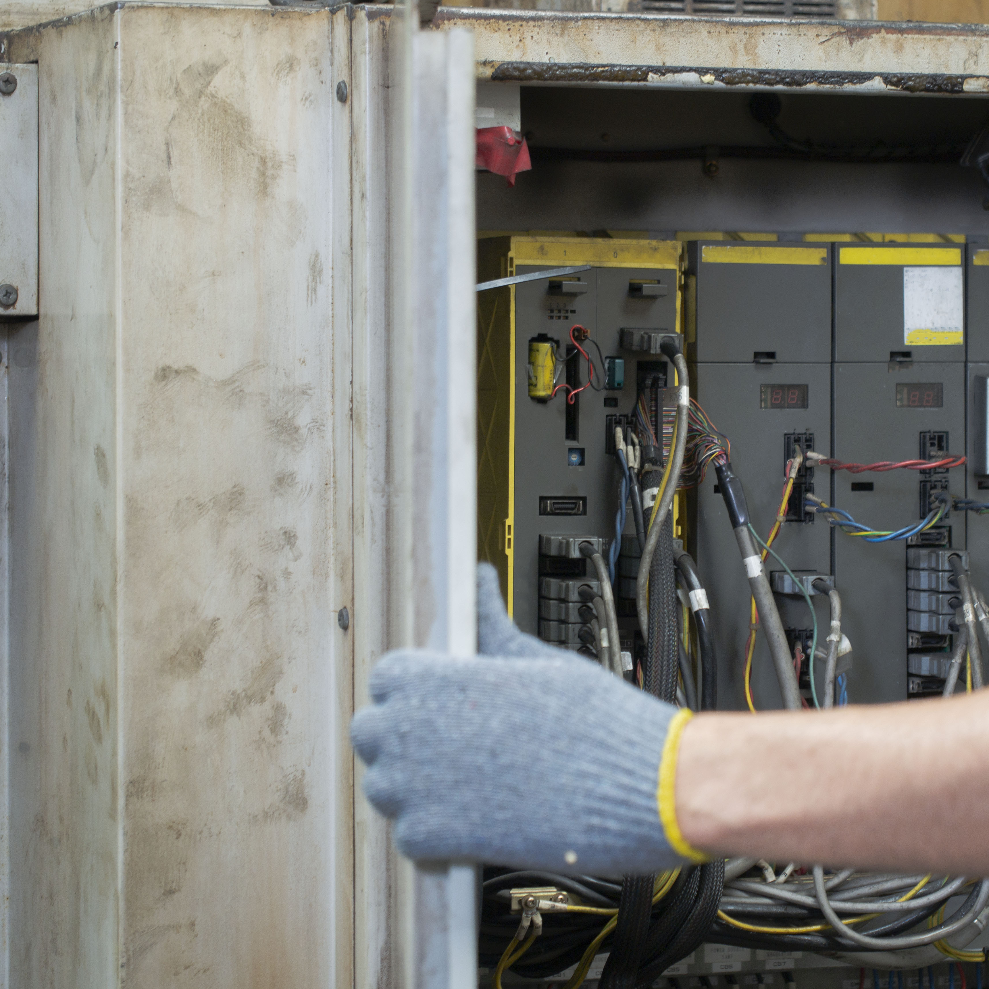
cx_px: 658
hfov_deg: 12.3
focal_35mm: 142
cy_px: 493
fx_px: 4590
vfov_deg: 12.3
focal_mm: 60
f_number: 2.8
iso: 100
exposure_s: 1/60
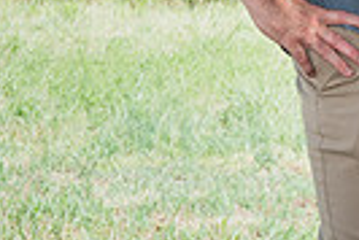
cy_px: -186
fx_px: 2027
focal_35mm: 203
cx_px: 653
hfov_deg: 9.6
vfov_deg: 6.6
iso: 250
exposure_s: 1/200
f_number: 7.1
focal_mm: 46
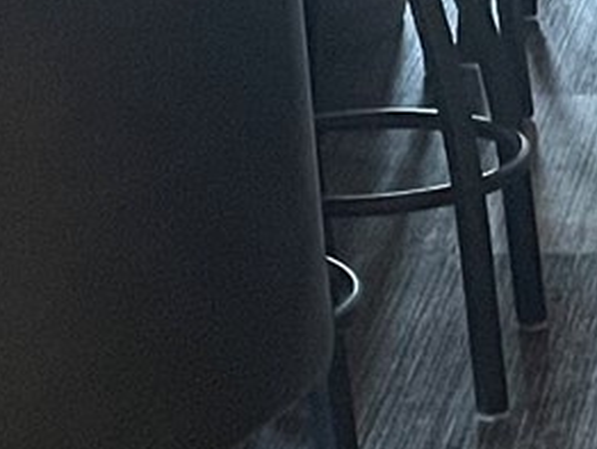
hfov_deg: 9.1
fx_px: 3504
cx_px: 1228
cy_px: 27
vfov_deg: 7.3
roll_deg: +0.4
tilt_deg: -13.6
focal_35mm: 203
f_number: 1.6
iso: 640
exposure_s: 1/37
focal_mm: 4.2
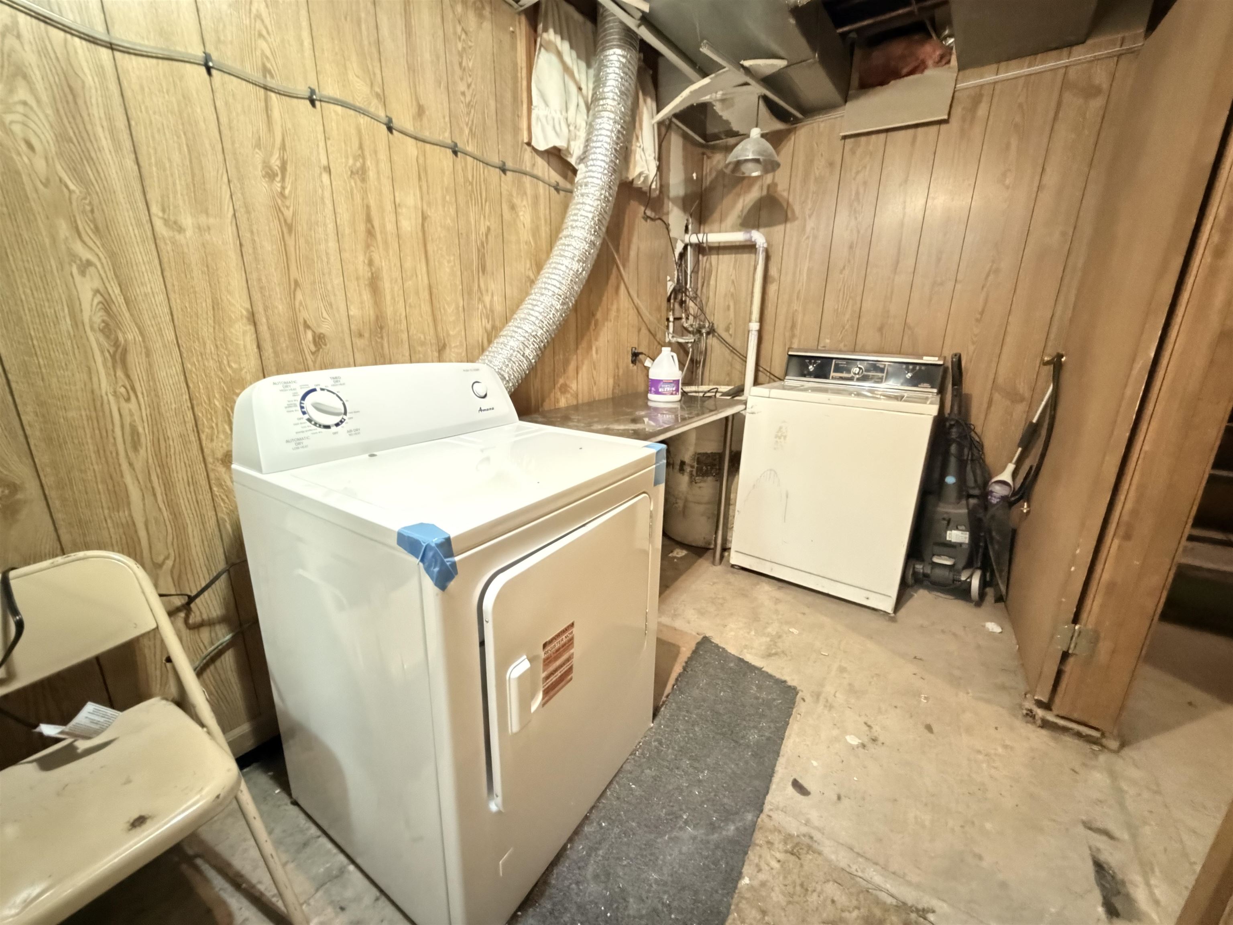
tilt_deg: -14.7
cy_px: 462
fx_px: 499
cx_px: 616
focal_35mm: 14
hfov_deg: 102.1
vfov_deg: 85.7
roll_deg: -0.9
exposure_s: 1/15
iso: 3200
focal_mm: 2.22
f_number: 2.2
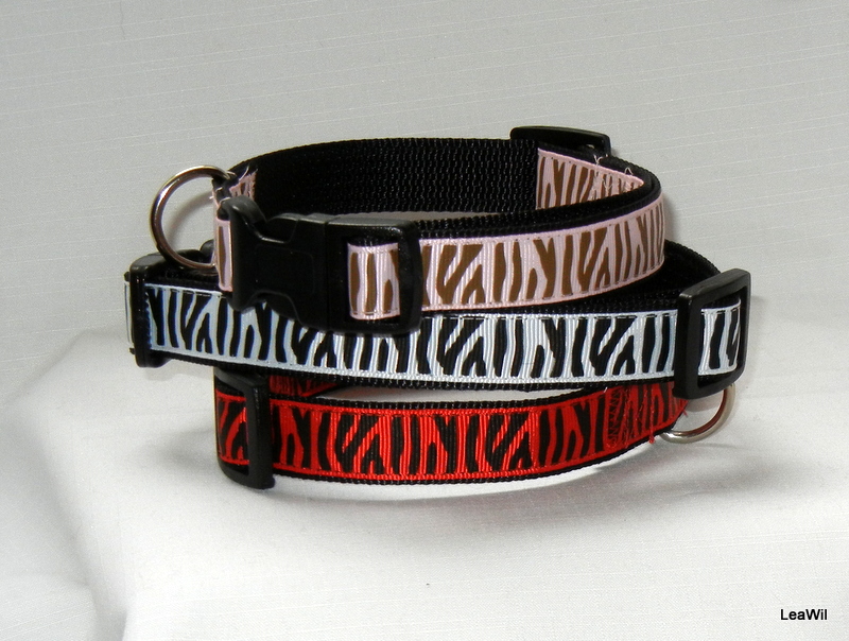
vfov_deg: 24.9
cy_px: 320
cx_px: 424
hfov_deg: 32.6
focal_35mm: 59
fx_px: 1451
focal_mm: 10.6
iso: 200
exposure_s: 1/30
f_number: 4
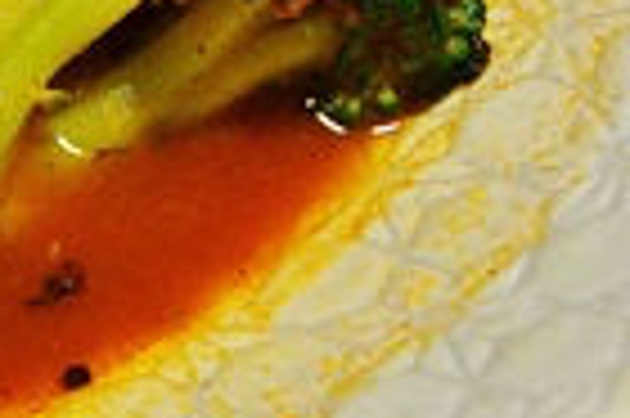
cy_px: -180
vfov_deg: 9.7
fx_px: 2395
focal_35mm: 137
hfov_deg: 14.0
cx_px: -342
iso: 800
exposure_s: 1/40
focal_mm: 20
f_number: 5.6
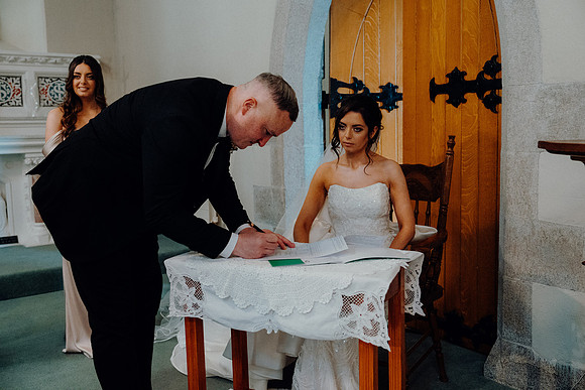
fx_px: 601
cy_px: 195
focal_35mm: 37
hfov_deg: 51.9
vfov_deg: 36.0
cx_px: 292
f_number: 3.5
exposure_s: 1/160
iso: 5000
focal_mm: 37
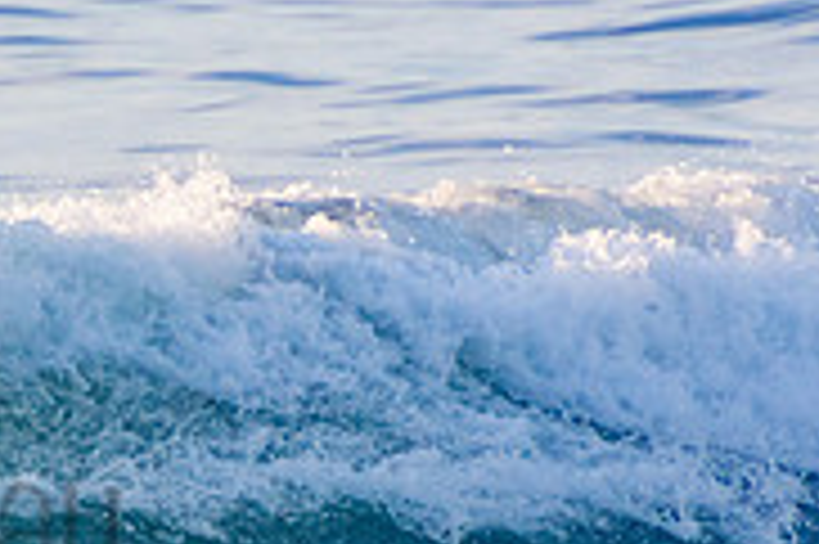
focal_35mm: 1984
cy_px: 465
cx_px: -356
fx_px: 45094
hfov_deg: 1.0
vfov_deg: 0.7
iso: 560
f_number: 5.6
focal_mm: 400
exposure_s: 1/1250
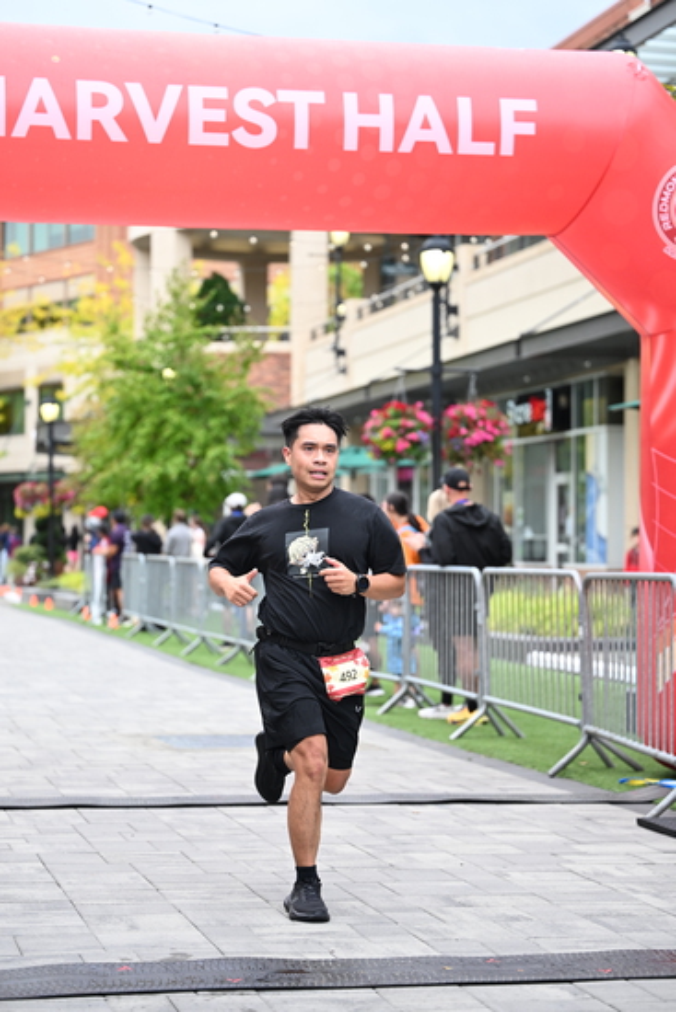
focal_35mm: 78
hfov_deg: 17.5
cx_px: 338
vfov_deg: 26.0
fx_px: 2195
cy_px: 506
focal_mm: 78
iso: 800
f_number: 2.8
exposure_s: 1/1600
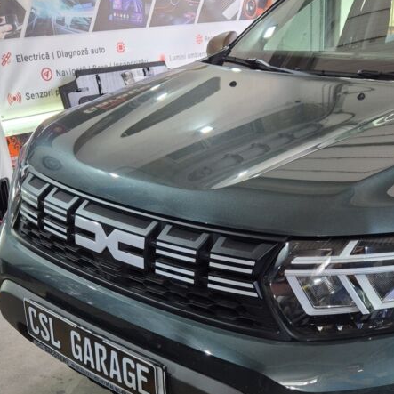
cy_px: 272
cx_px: 264
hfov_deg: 35.7
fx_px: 605
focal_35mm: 47
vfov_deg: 35.6
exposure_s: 1/100
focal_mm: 5.4
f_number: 1.8
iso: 80
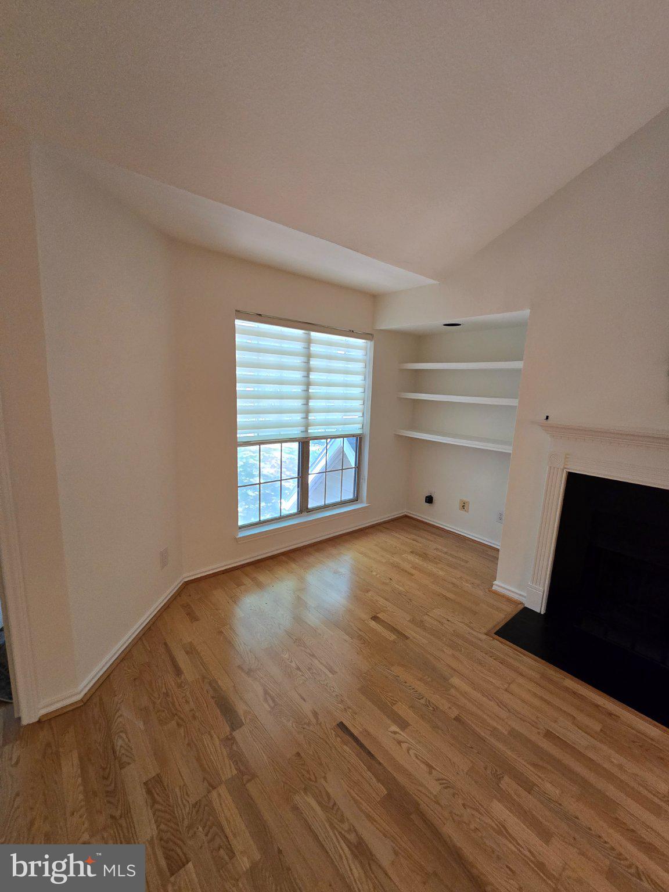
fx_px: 335
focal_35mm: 13
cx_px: 334
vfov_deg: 106.2
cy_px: 446
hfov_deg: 89.9
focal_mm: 2.2
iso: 200
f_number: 2.2
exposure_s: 1/60
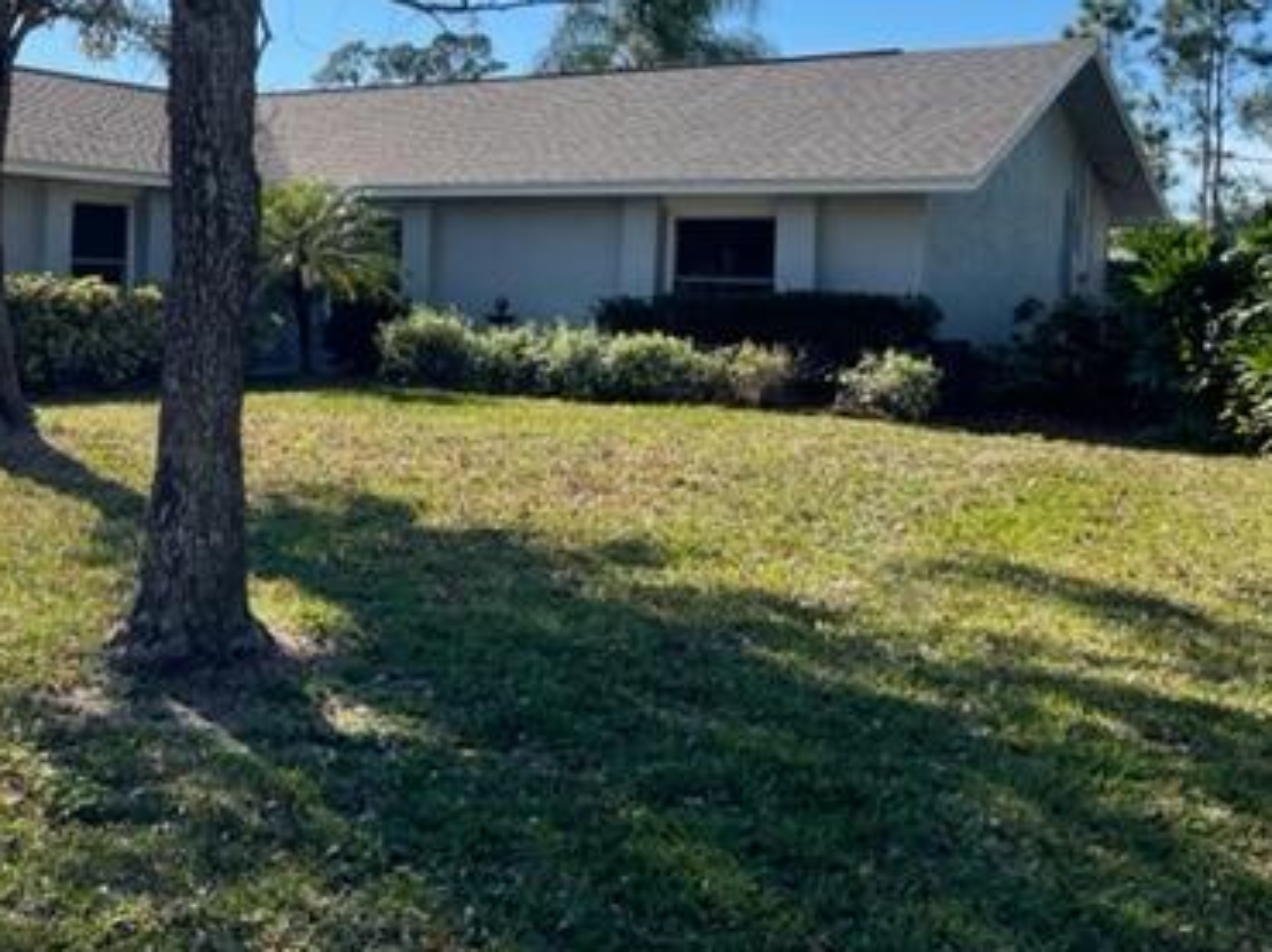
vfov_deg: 31.7
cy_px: 272
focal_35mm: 45
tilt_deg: -0.7
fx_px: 1652
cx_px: 189
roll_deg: -1.6
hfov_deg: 39.8
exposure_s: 1/3040
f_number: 1.6
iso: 32
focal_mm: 4.2
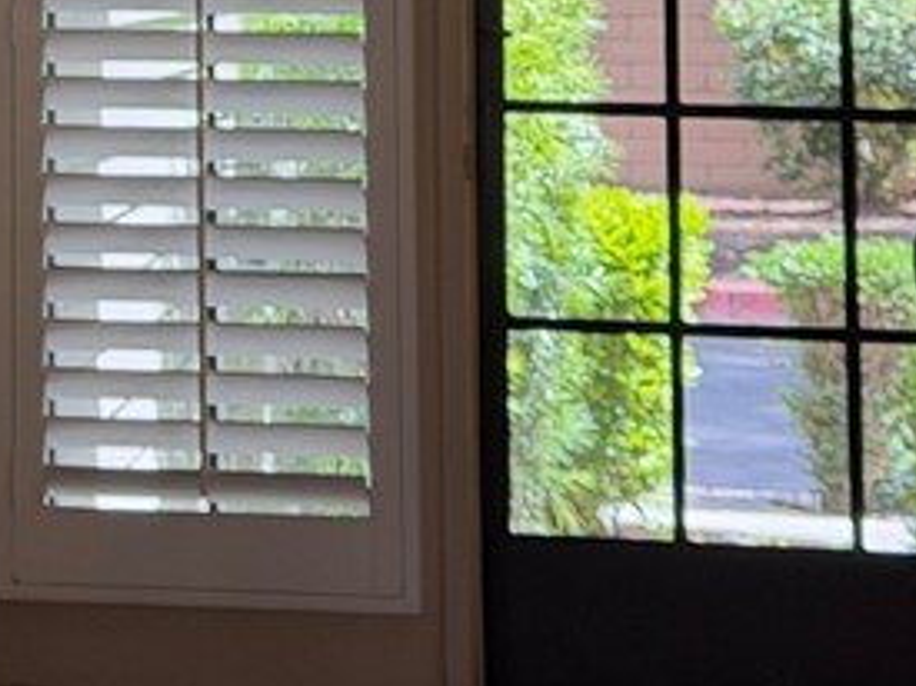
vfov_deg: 8.0
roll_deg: -0.3
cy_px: -566
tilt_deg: +5.0
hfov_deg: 10.8
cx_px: -203
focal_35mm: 179
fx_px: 4735
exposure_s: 1/181
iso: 64
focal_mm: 6.76
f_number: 1.78
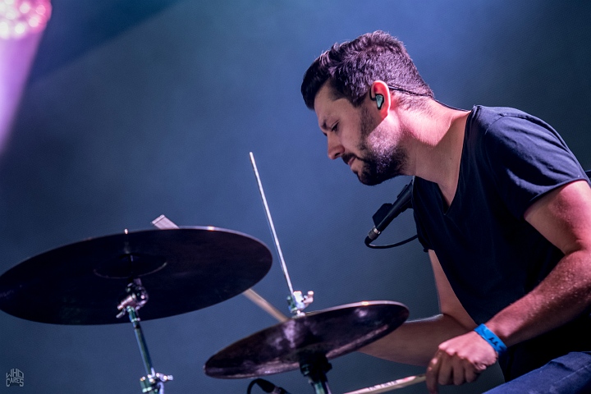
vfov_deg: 6.1
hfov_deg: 9.1
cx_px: 296
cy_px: 197
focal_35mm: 225
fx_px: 3693
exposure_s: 1/125
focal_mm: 150
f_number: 2.8
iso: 640
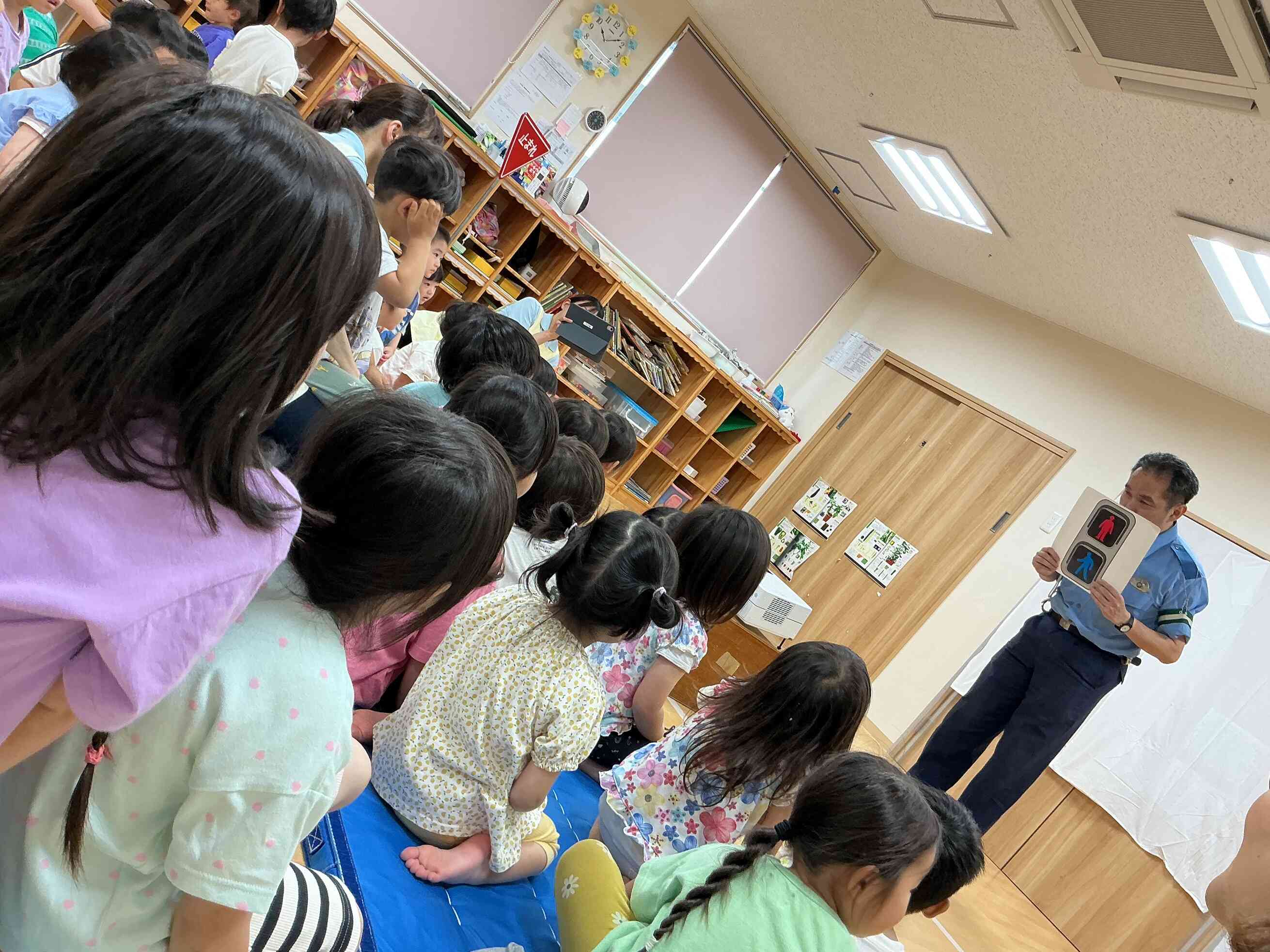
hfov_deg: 61.7
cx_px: 635
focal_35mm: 29
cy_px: 476
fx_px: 1064
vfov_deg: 48.2
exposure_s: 1/60
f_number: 1.8
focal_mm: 3
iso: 40
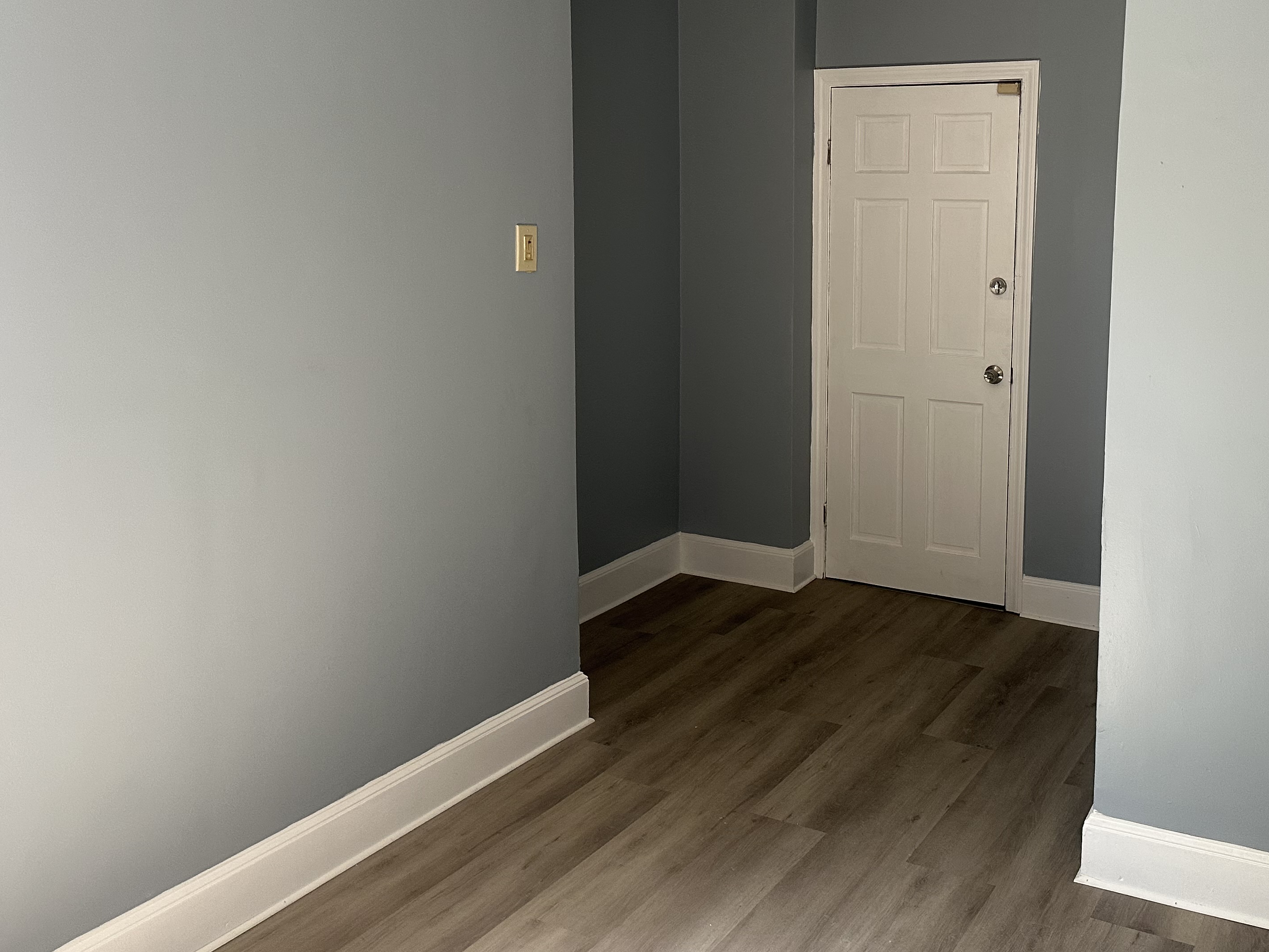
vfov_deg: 41.4
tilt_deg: -5.9
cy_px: 346
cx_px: 824
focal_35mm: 34
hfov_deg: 53.1
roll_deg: -0.7
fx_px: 1247
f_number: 1.78
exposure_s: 1/118
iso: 250
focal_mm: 6.86
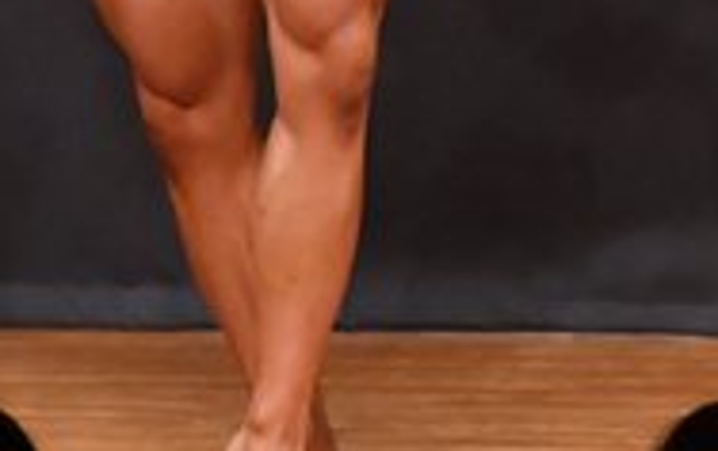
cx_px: 342
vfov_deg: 1.1
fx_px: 23412
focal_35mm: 1195
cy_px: -394
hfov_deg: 1.8
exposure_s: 1/400
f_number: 5.6
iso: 6400
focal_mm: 190
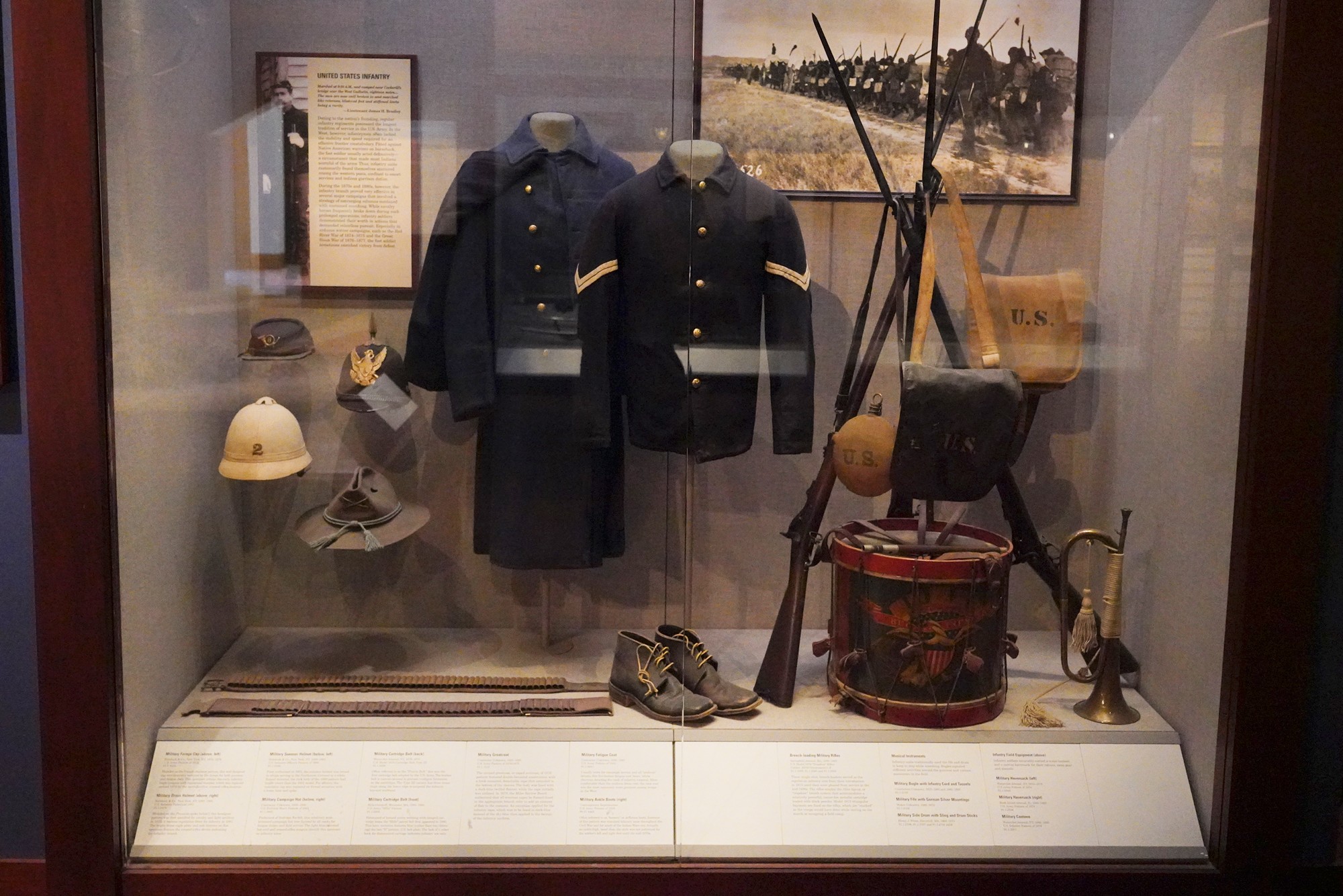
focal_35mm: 32
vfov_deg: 41.1
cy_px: 448
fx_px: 1194
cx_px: 672
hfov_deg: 58.7
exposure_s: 1/100
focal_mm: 32
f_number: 4.5
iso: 16000
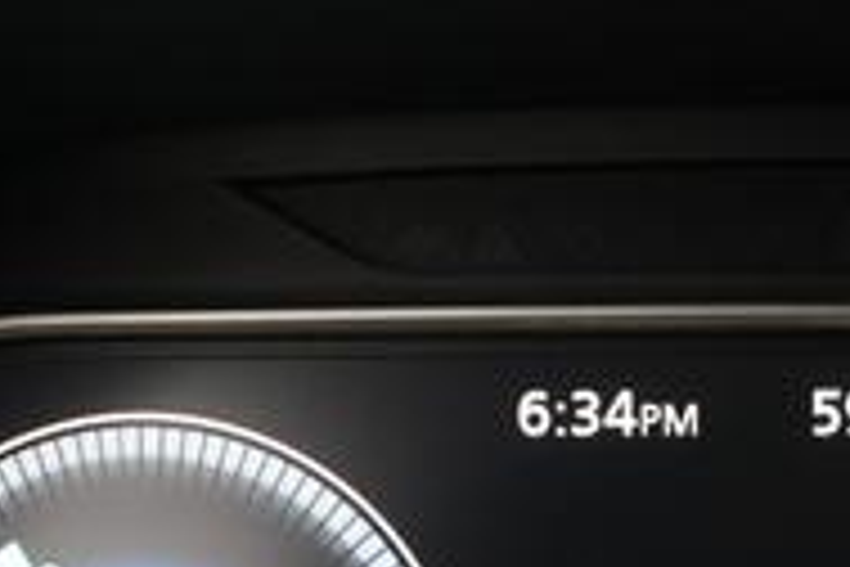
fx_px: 2243
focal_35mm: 95
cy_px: 788
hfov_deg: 21.0
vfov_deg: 13.7
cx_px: 783
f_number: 2.8
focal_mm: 28
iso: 4000
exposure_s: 1/60
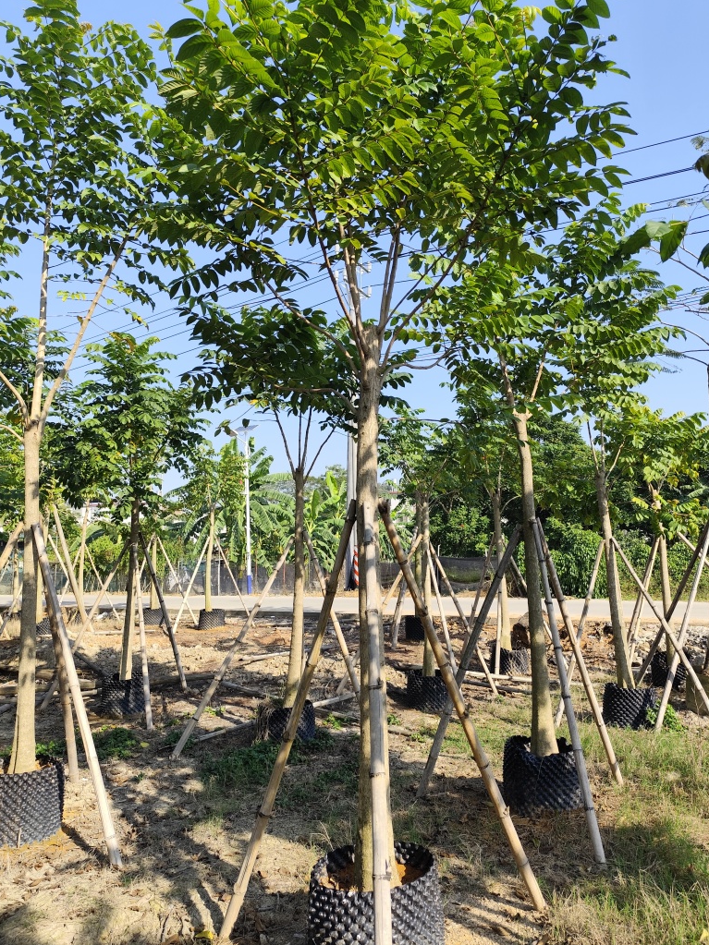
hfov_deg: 56.8
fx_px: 656
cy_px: 460
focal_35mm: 24
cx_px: 364
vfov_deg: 71.6
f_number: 1.65
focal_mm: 6.19
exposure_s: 1/544
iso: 50
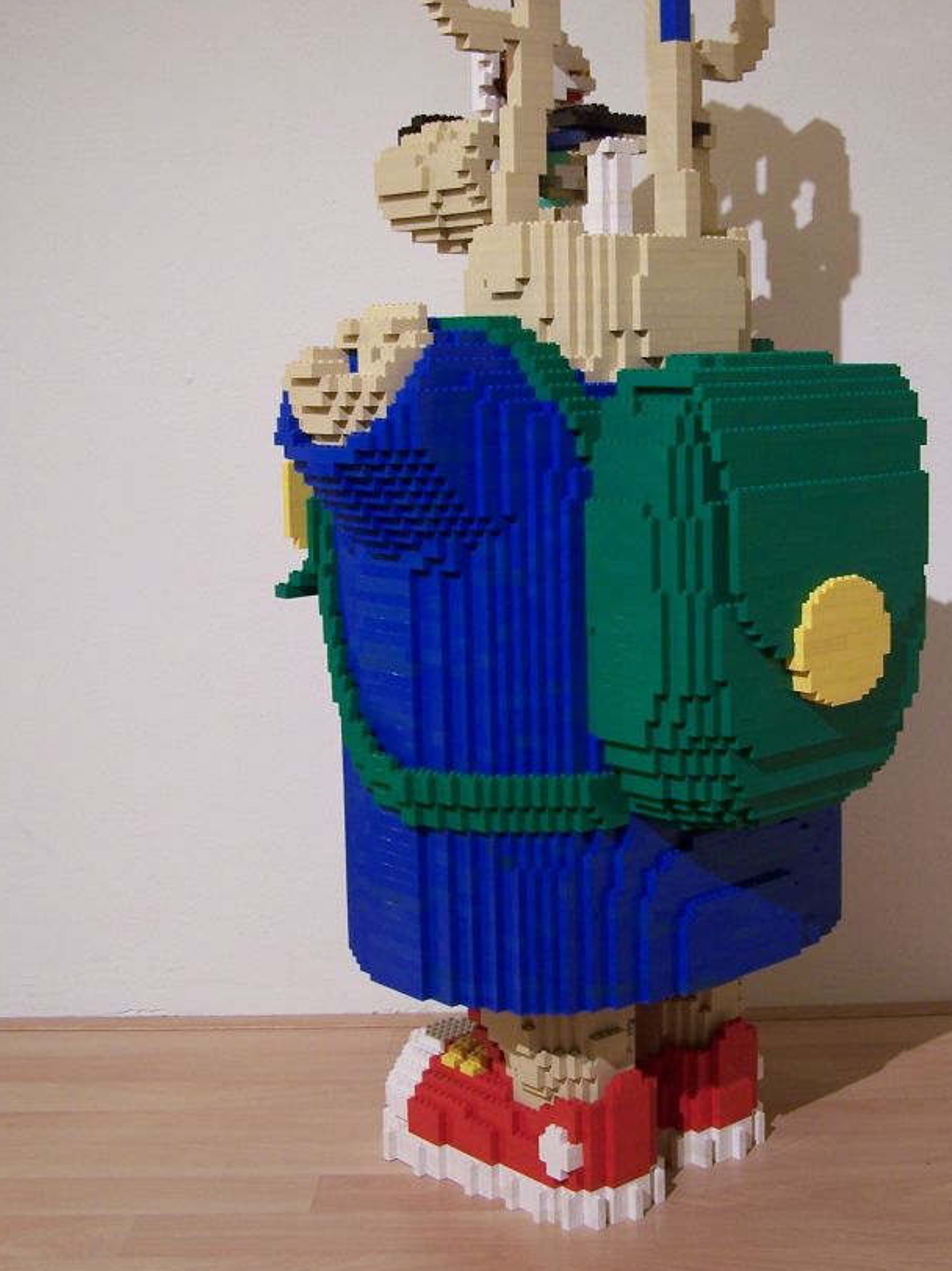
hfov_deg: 30.2
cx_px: 561
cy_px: 561
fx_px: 1761
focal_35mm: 48
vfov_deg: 39.6
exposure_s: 1/2
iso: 80
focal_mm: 6.3
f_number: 2.8
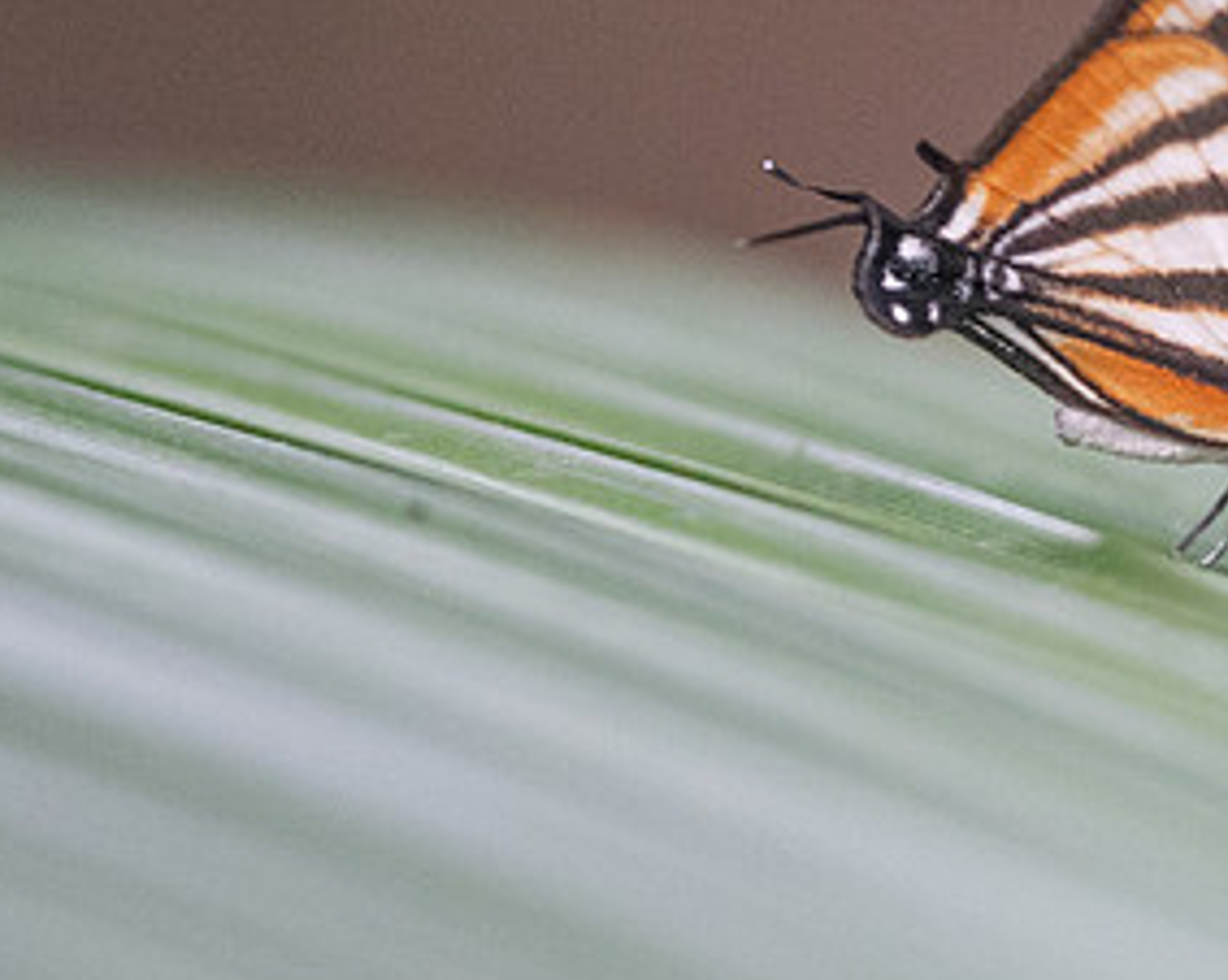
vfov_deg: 2.3
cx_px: 1347
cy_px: 266
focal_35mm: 684
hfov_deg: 2.8
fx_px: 24842
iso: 3200
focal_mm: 150
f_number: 3.5
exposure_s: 1/1250
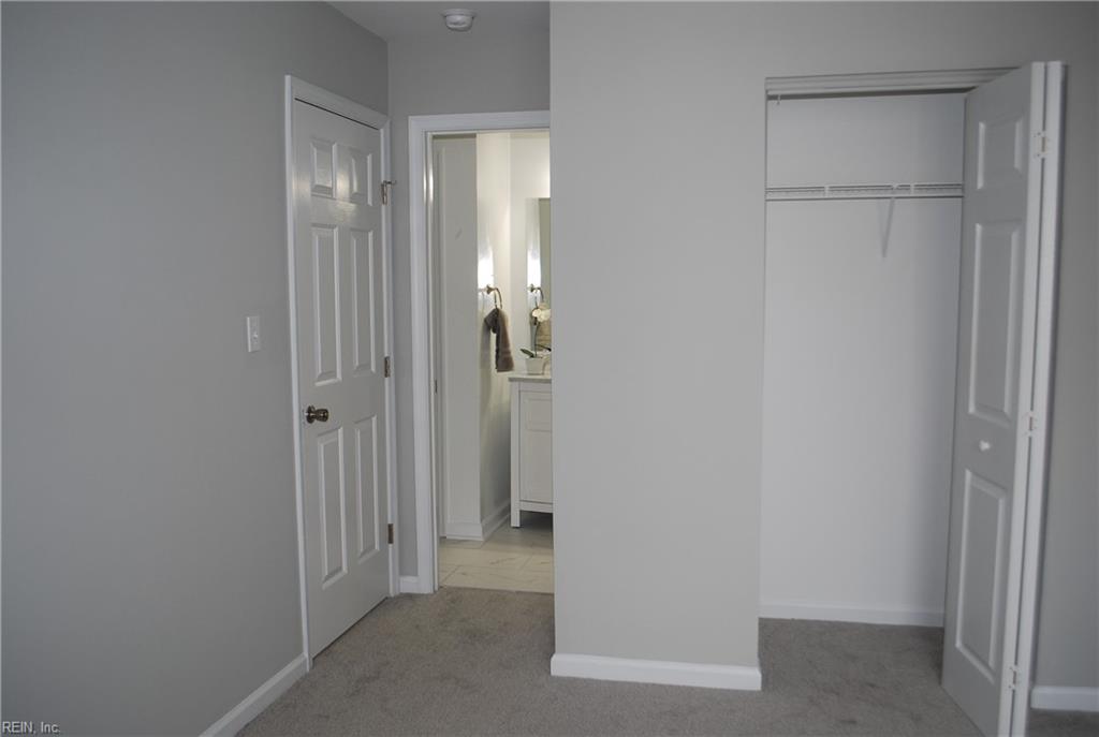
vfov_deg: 43.8
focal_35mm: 30
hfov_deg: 61.8
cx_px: 550
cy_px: 368
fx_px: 918
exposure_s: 1/60
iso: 200
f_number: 3.8
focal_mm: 20
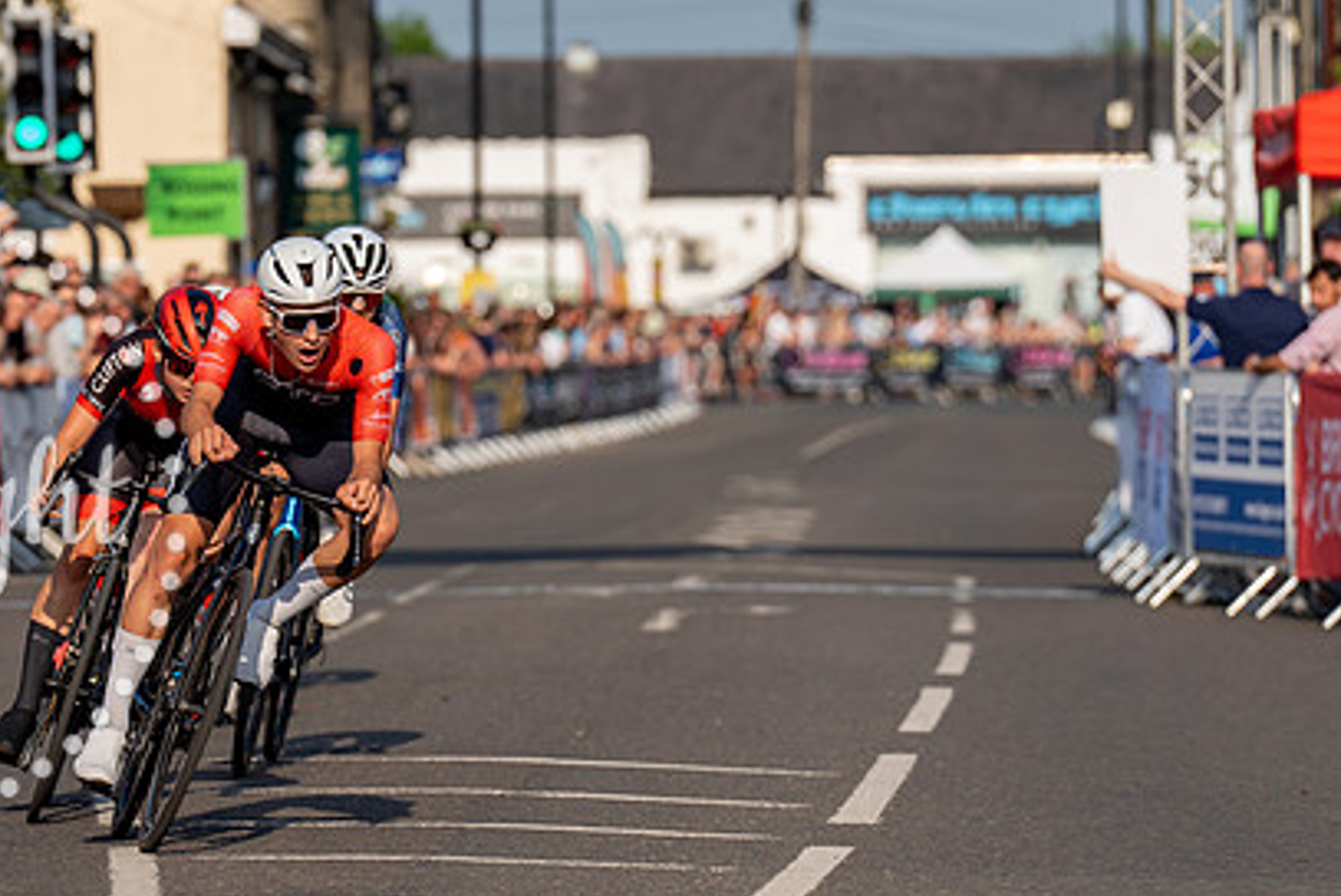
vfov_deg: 4.8
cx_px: 389
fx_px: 10623
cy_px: 341
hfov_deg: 7.2
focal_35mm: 285
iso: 160
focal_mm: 200
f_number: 4.5
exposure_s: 1/1000
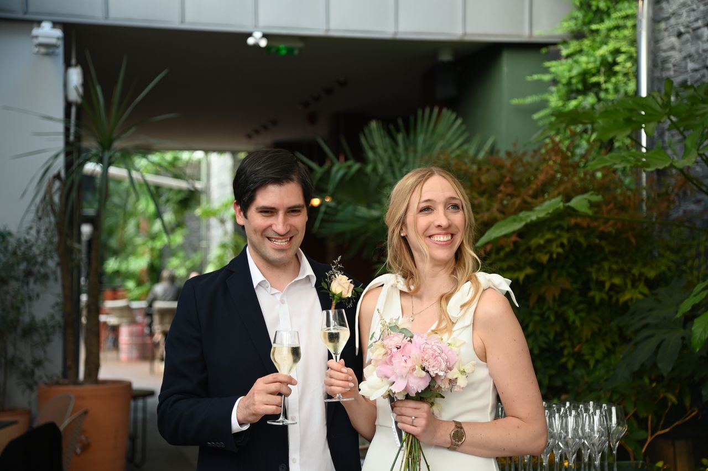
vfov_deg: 18.2
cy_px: 236
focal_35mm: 75
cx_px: 354
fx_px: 1474
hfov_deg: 27.0
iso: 400
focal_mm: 75
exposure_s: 1/200
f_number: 4
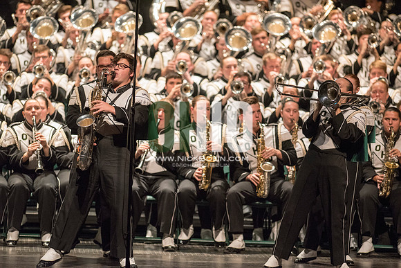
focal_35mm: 300
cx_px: 200
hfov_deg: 6.9
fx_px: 3342
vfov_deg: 4.6
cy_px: 134
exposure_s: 1/500
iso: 4000
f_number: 2.8
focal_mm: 300
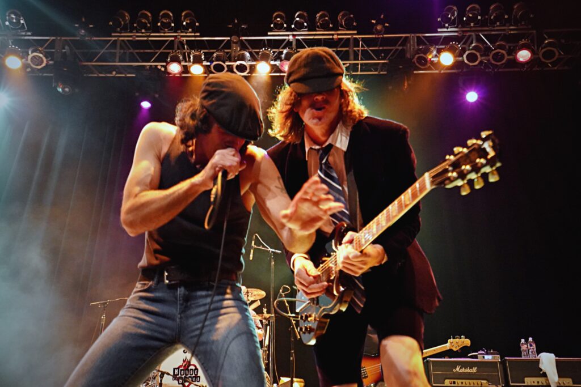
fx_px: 565
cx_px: 290
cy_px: 194
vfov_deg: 37.9
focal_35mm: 35
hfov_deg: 54.4
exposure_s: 1/80
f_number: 4
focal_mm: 35
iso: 12800
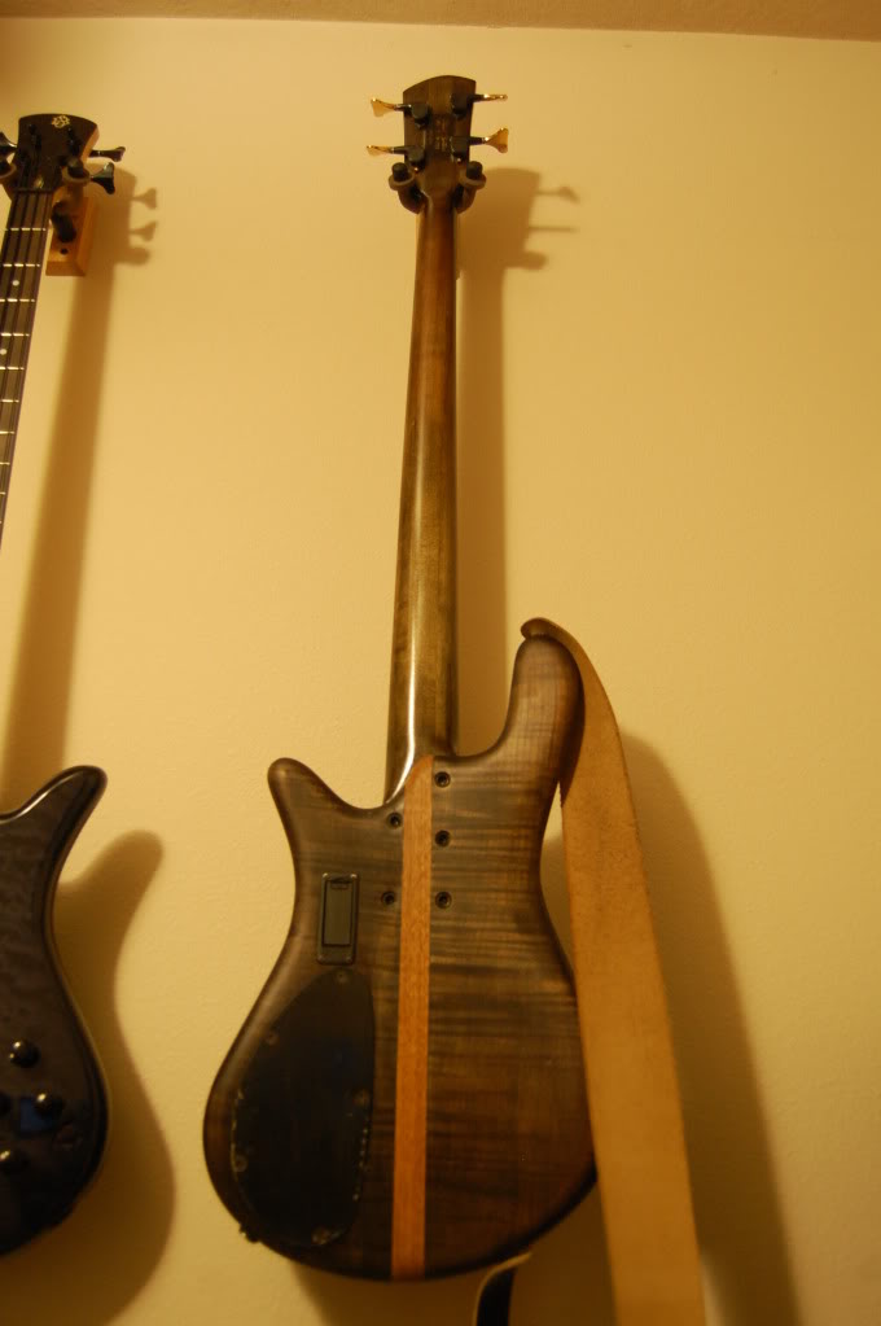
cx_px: 440
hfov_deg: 43.5
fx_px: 1103
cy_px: 663
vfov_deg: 62.0
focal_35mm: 30
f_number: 3.8
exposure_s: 1/8
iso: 900
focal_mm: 20
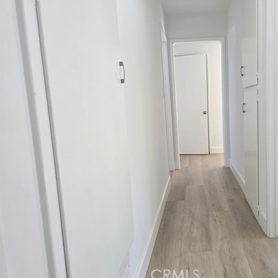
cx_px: 191
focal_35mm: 28
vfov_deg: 57.3
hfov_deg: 55.8
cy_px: 140
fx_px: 254
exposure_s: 1/120
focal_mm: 6.3
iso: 160
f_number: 1.7
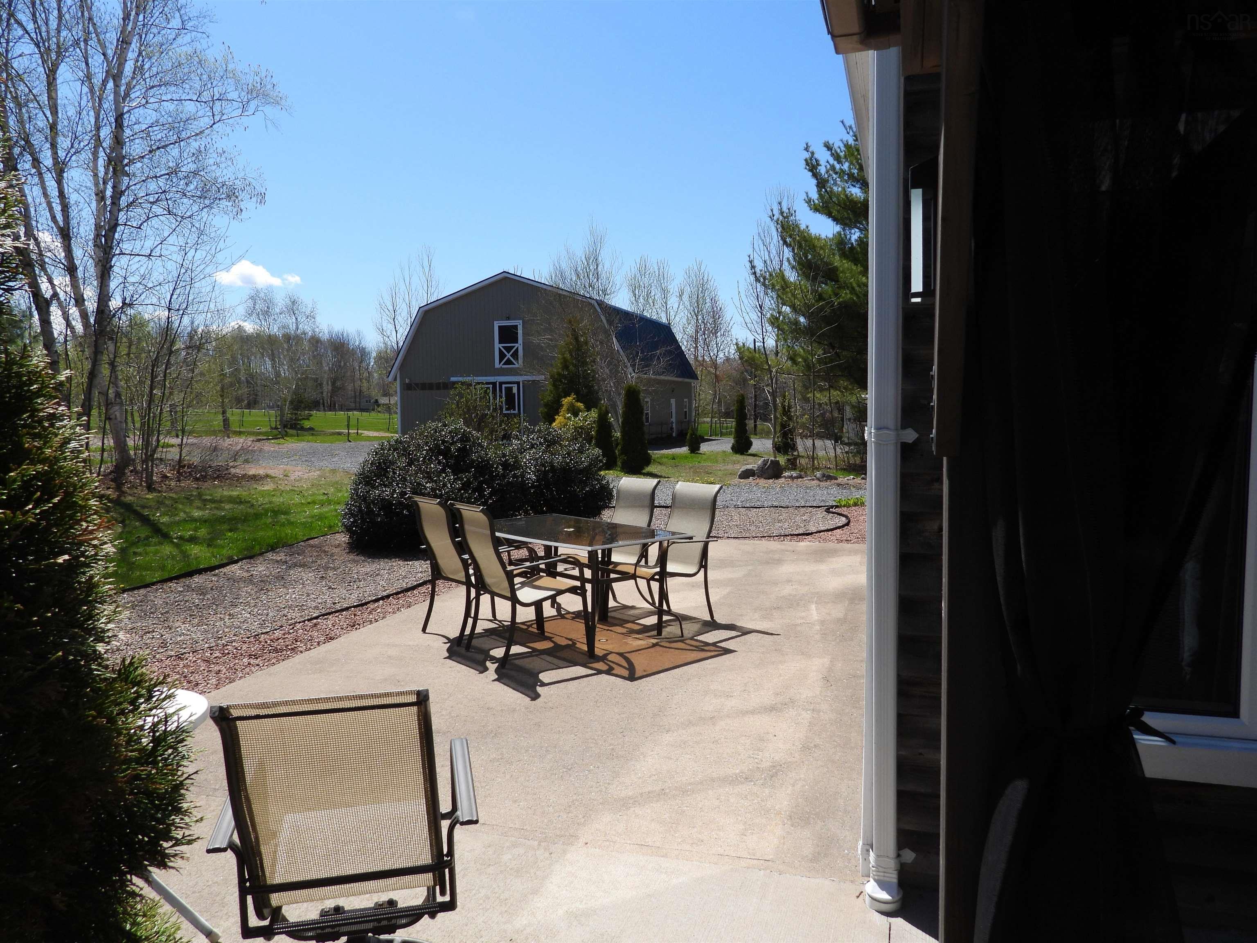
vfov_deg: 56.8
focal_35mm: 24
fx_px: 872
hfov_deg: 71.6
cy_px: 472
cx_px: 628
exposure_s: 1/2000
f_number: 2.8
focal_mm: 4.3
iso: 100
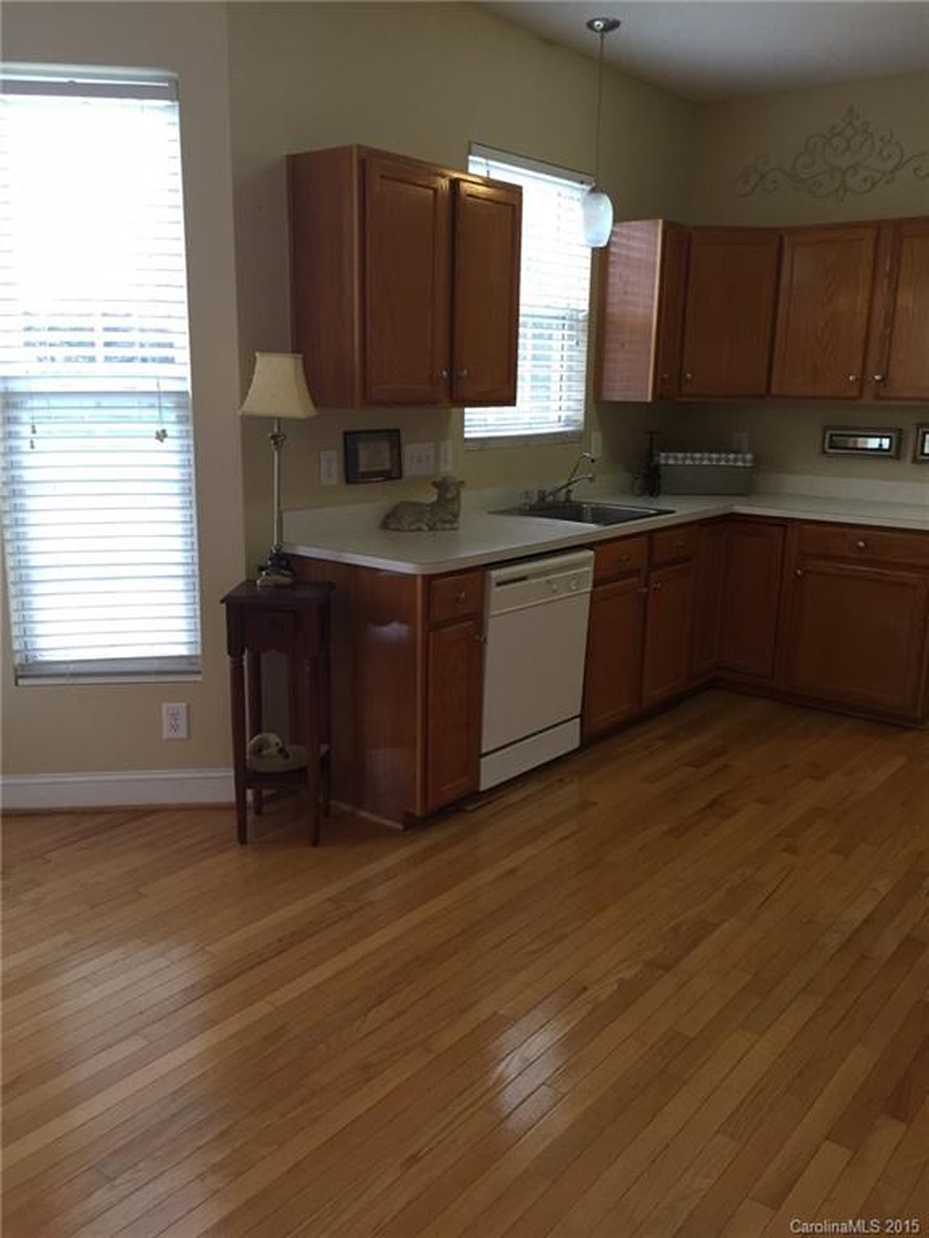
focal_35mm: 29
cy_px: 619
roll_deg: -1.4
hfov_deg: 48.2
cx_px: 464
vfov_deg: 61.7
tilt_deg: -12.7
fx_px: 1038
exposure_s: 1/30
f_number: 2.2
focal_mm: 4.15
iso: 100
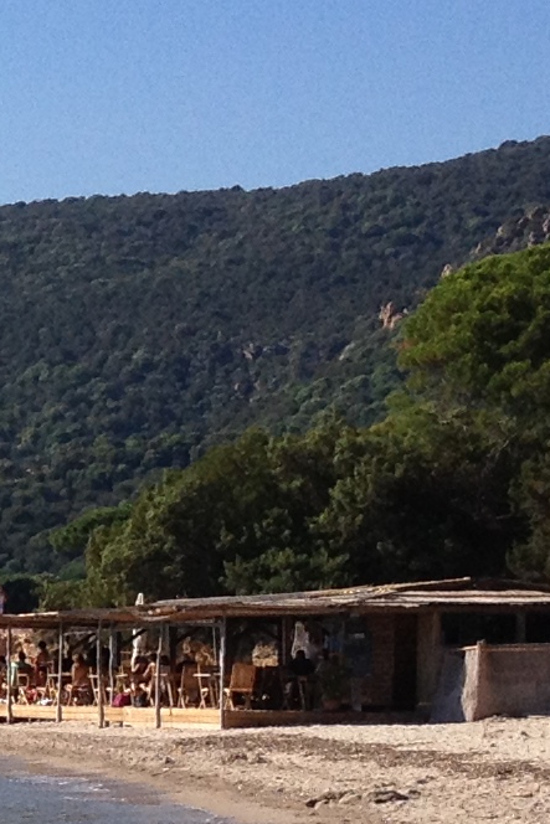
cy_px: 725
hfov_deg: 7.1
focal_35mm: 179
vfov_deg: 11.4
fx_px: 4100
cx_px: -885
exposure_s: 1/2304
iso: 64
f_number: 2.4
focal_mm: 4.28
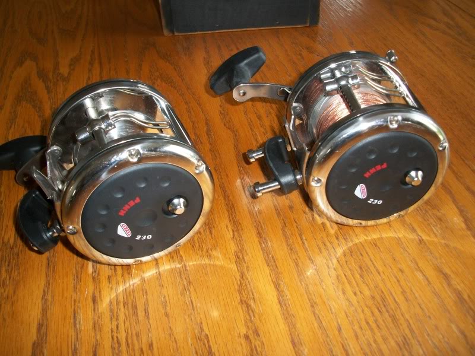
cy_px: 178
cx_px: 238
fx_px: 480
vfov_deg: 40.7
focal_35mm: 35
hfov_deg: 52.6
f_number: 3.1
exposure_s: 1/125
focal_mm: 6.3
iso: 200
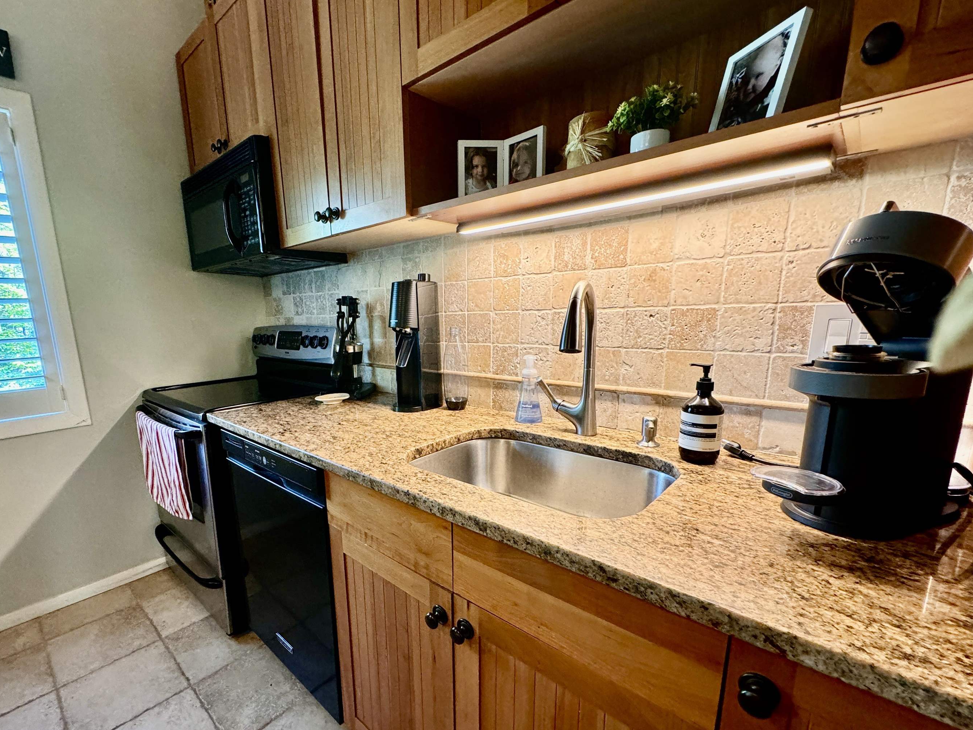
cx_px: 420
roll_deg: +1.3
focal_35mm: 16
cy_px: 405
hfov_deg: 93.9
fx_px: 450
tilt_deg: -12.1
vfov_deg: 77.8
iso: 320
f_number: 2.2
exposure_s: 1/60
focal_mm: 2.22
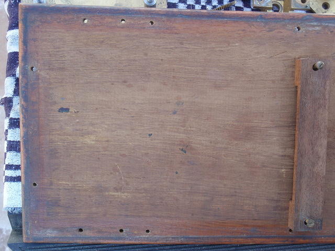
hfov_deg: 46.8
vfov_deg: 36.0
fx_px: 387
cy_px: 126
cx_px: 168
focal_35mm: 40
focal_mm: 7.25
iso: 80
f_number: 3.9
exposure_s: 1/40
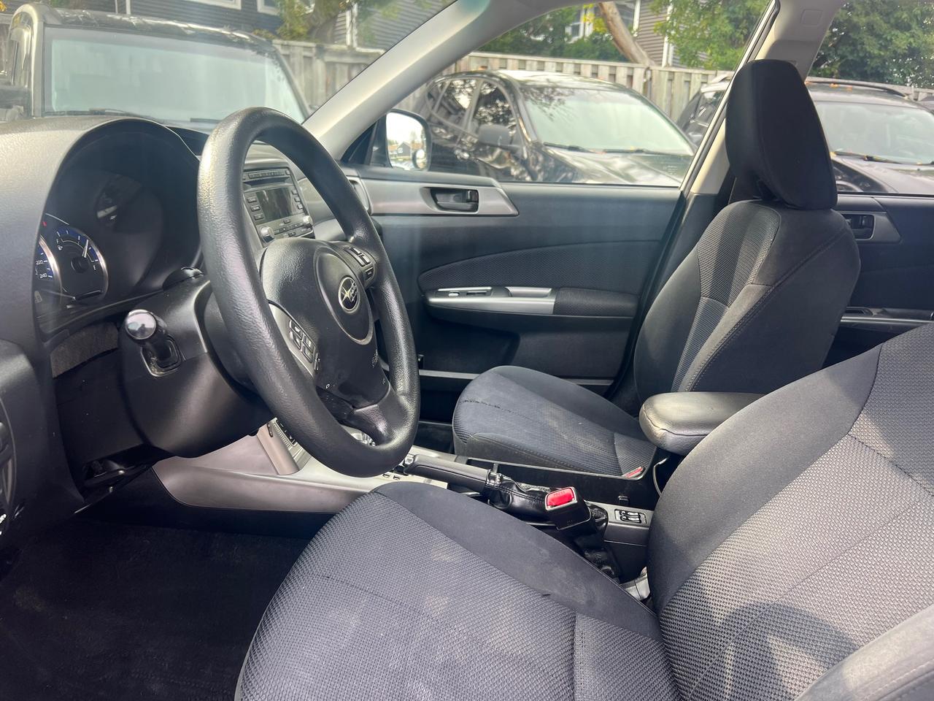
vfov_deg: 53.1
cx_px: 467
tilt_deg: -14.7
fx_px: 702
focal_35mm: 26
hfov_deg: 67.3
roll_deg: -1.1
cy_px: 350
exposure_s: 1/121
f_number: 1.5
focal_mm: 5.7
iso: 50
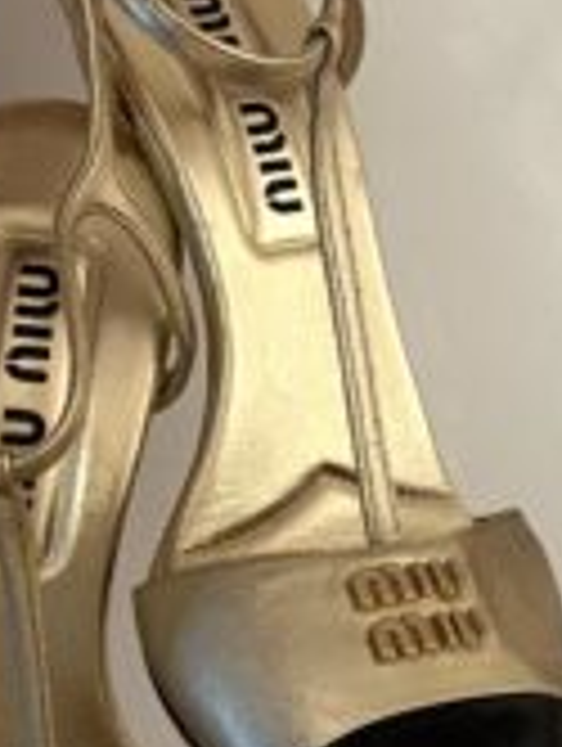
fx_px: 1663
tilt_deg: -13.5
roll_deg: +4.4
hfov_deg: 19.1
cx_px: 405
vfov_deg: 25.3
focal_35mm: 77
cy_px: 371
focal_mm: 5.7
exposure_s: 1/50
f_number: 1.5
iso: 250
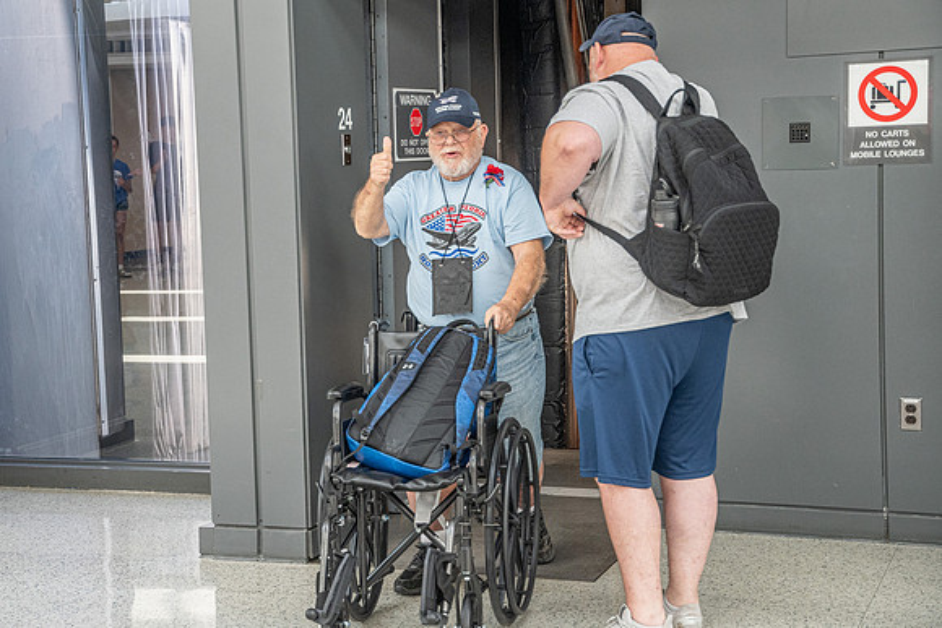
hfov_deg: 31.8
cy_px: 285
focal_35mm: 63
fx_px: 1650
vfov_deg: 21.6
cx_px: 421
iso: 800
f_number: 3.3
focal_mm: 38
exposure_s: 1/400
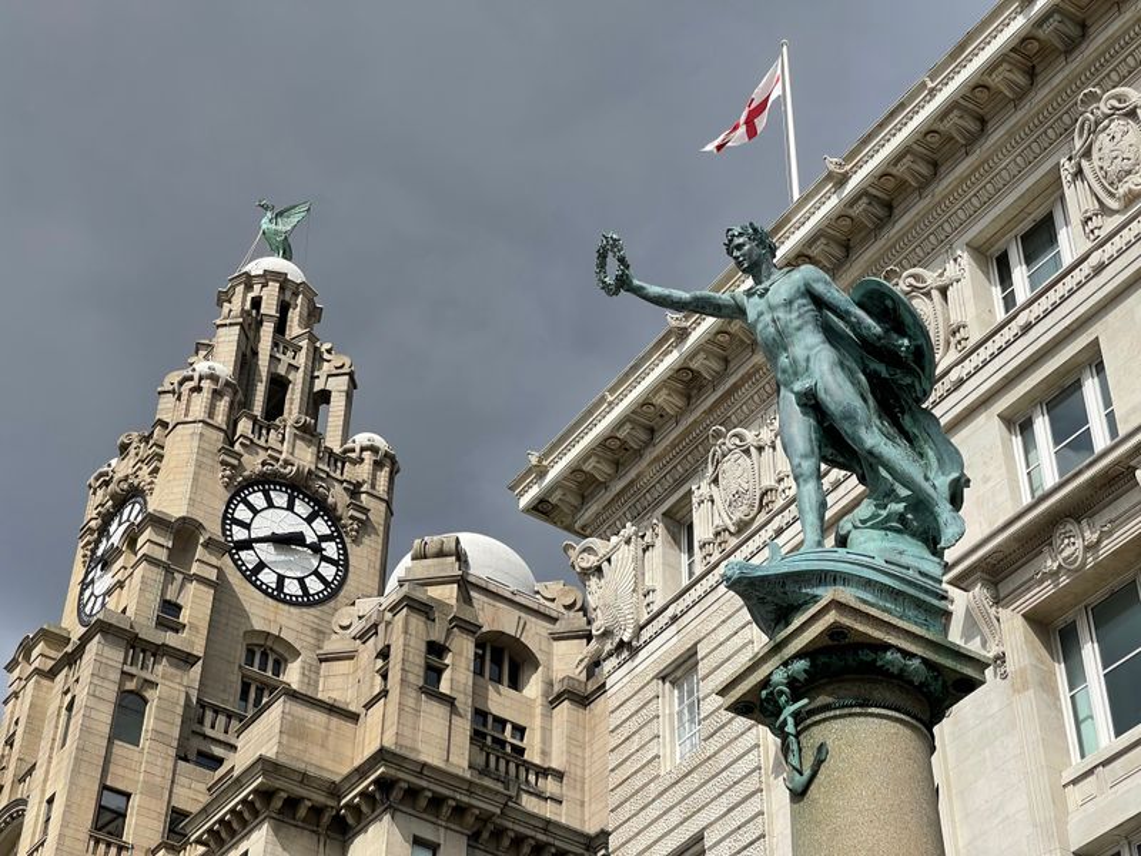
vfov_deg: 22.9
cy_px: 428
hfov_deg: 30.3
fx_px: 2110
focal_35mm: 64
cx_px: 570
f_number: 2.2
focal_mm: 7.5
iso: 20
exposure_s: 1/1876
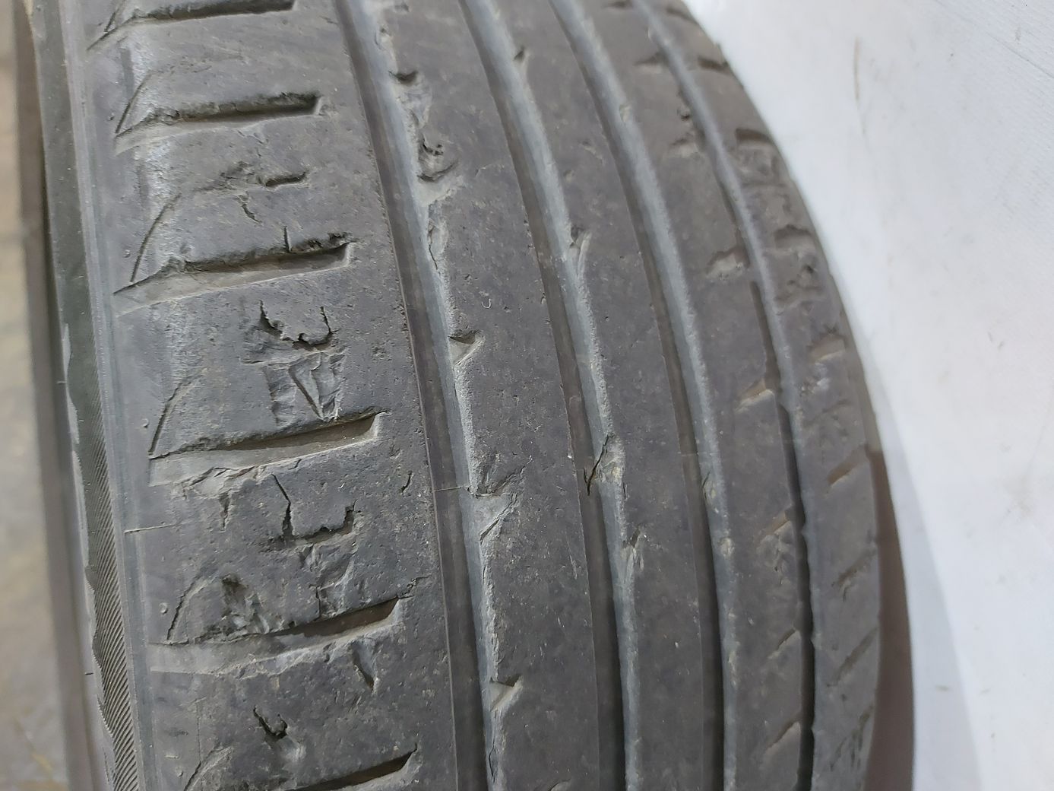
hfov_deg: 71.6
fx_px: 731
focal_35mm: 24
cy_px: 396
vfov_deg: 56.8
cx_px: 527
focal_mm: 5.23
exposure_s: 1/33
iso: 320
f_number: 1.8
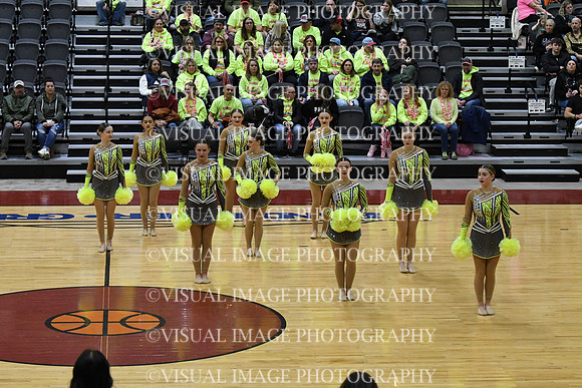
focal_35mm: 105
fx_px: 1698
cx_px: 291
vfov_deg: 13.0
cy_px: 194
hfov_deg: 19.5
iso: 4000
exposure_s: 1/500
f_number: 4
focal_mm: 70
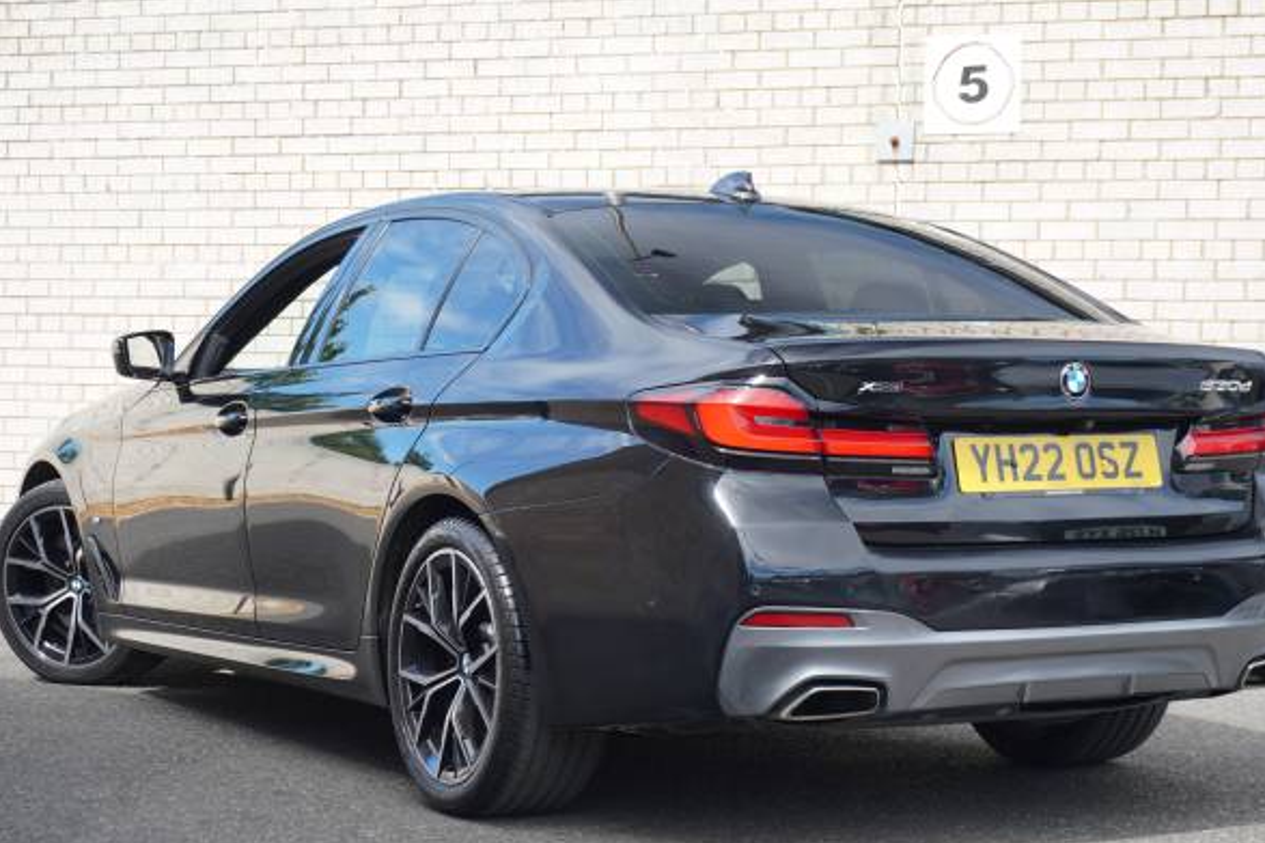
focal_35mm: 74
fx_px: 2583
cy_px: 457
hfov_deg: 27.5
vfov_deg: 18.5
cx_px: 685
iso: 100
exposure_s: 1/80
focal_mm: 45
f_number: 5.6
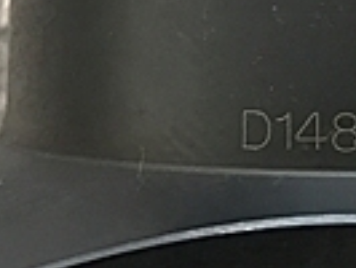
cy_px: -268
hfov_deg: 14.4
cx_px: 332
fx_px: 1390
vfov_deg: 10.2
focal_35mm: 135
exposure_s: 1/20
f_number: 1.8
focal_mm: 3.99
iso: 40
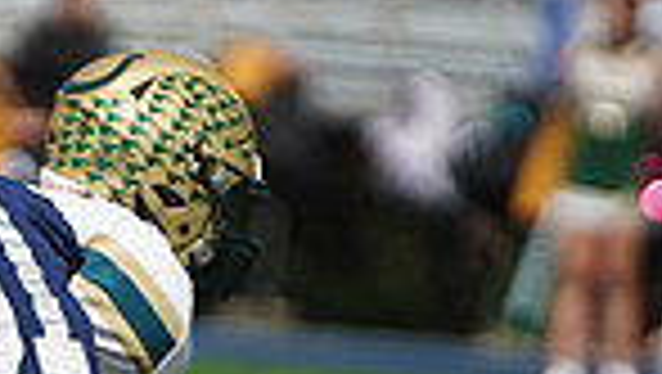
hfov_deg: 2.0
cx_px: -441
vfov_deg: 1.1
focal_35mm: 1079
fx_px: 18958
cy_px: 273
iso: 400
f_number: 2.8
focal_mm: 261
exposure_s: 1/8000
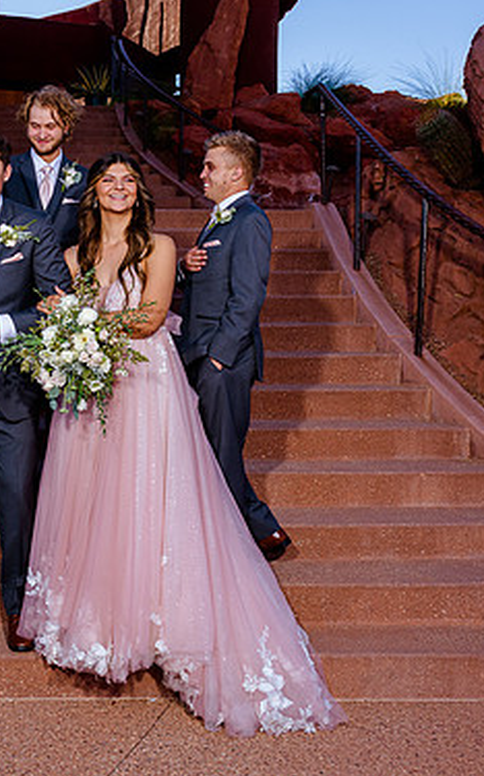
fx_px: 993
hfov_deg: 26.4
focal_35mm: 47
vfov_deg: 42.6
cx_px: 44
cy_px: 349
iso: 200
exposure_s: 1/160
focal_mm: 24
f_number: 8
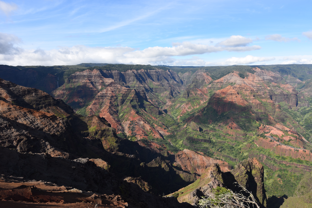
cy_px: 104
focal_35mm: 24
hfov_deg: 73.7
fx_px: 208
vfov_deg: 53.2
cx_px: 156
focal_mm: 24
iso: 64
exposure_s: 1/80
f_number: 11
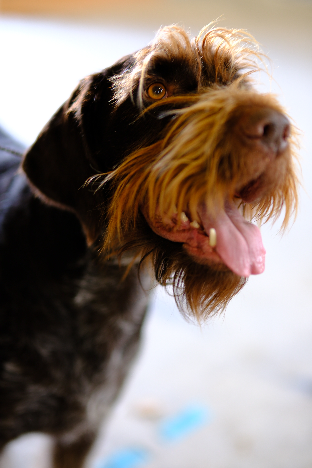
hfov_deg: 18.2
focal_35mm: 75
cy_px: 234
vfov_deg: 27.0
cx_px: 156
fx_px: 975
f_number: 1
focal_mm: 50
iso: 160
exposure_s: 1/75
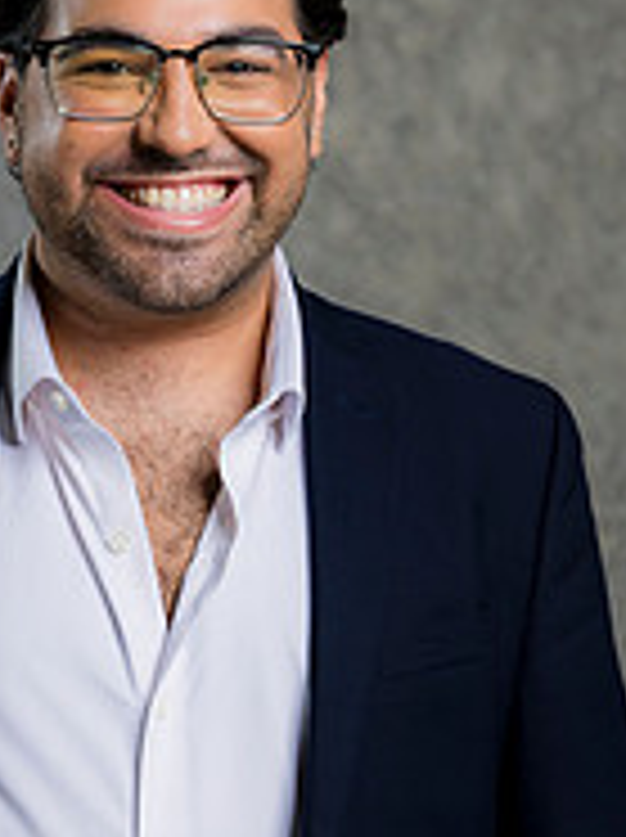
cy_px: 639
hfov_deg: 7.5
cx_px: 158
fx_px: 4785
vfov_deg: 10.0
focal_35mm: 198
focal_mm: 85
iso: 125
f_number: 5
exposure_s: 1/200
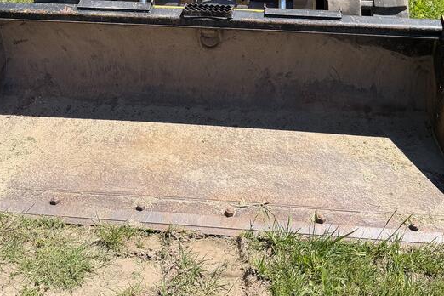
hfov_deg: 40.3
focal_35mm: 49
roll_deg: +4.8
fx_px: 604
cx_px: 214
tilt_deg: -17.4
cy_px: -31
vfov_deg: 25.5
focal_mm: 6.76
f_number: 1.78
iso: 80
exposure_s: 1/2232
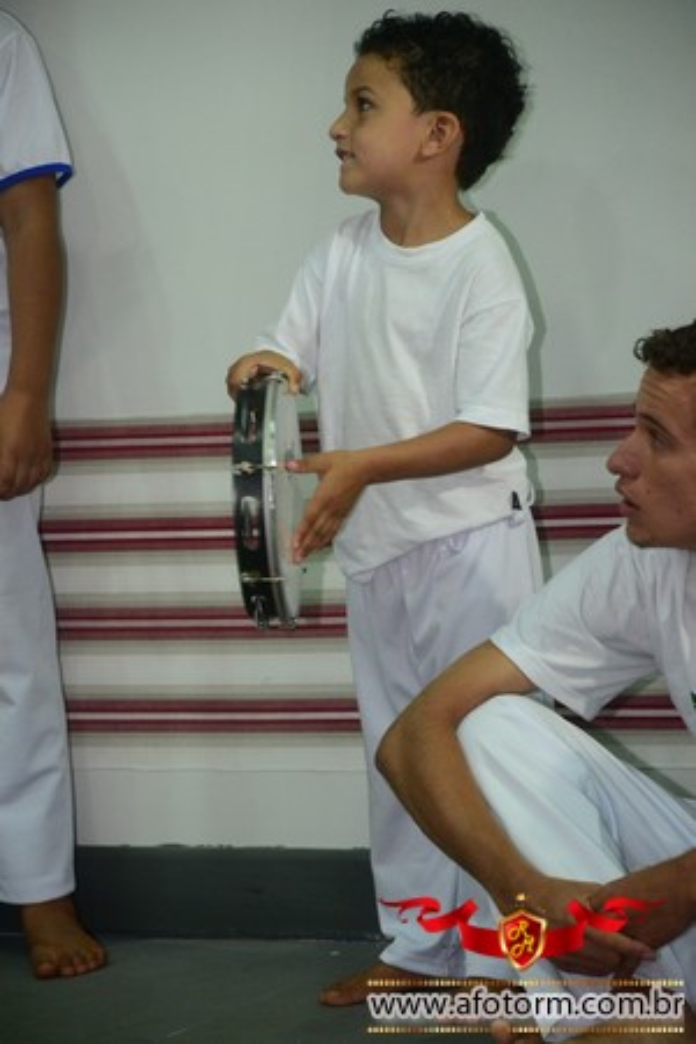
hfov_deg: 7.6
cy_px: 522
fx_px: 5220
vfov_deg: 11.4
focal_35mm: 180
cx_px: 348
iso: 1600
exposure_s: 1/80
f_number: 5.6
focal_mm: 120
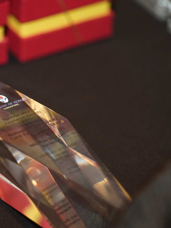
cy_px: 114
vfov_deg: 12.4
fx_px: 1047
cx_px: 27
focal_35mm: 159
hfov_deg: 9.3
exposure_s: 1/160
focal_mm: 110
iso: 4000
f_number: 2.8
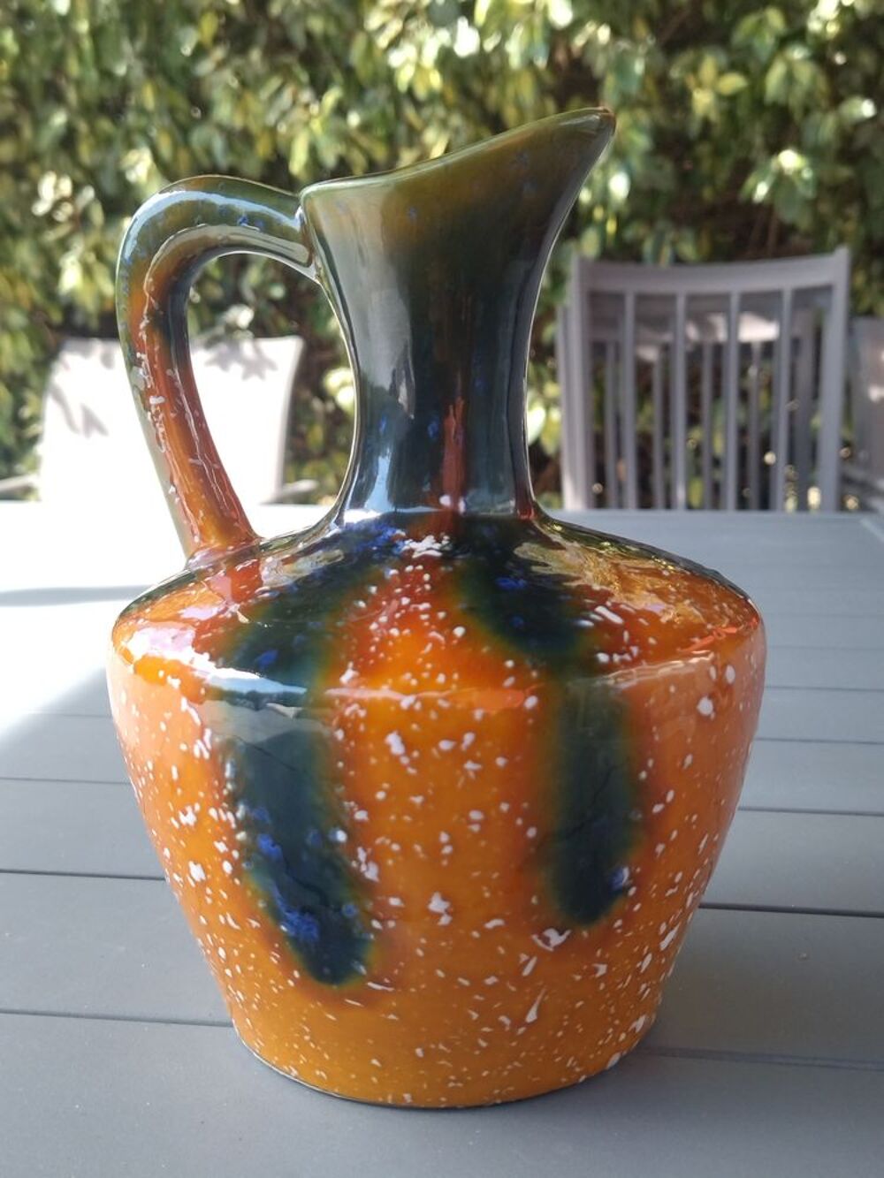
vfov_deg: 65.3
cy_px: 589
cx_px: 442
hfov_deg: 51.4
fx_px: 919
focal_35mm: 27
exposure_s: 1/268
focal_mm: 4.74
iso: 99
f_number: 1.79
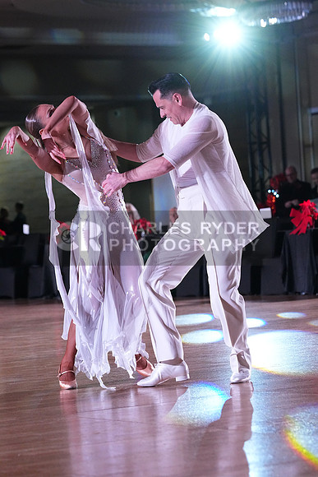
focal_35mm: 135
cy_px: 238
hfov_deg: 10.2
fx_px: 1788
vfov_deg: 15.2
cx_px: 159
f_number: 5.6
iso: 8000
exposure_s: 1/400
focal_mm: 135
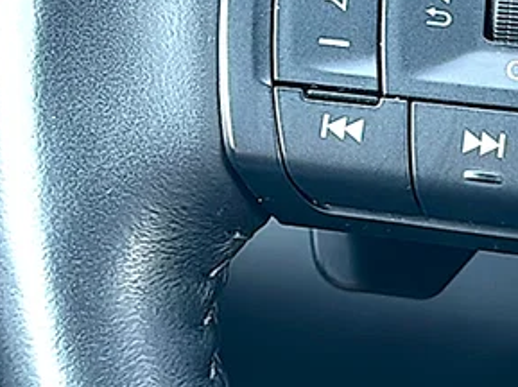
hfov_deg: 20.0
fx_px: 1450
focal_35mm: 97
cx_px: 421
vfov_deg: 15.0
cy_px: 28
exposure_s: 1/83
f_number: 1.78
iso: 64
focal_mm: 6.86
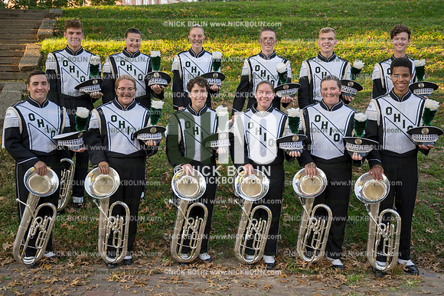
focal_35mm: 42
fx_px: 519
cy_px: 140
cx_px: 222
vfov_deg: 31.9
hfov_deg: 46.3
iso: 125
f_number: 4
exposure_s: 1/80
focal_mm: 40
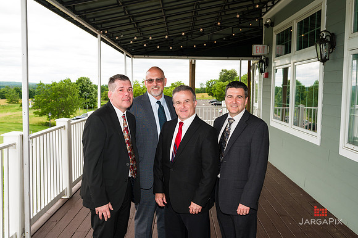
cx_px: 179
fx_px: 378
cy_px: 119
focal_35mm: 38
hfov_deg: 50.7
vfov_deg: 35.0
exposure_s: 1/200
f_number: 8
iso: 200
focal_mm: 38
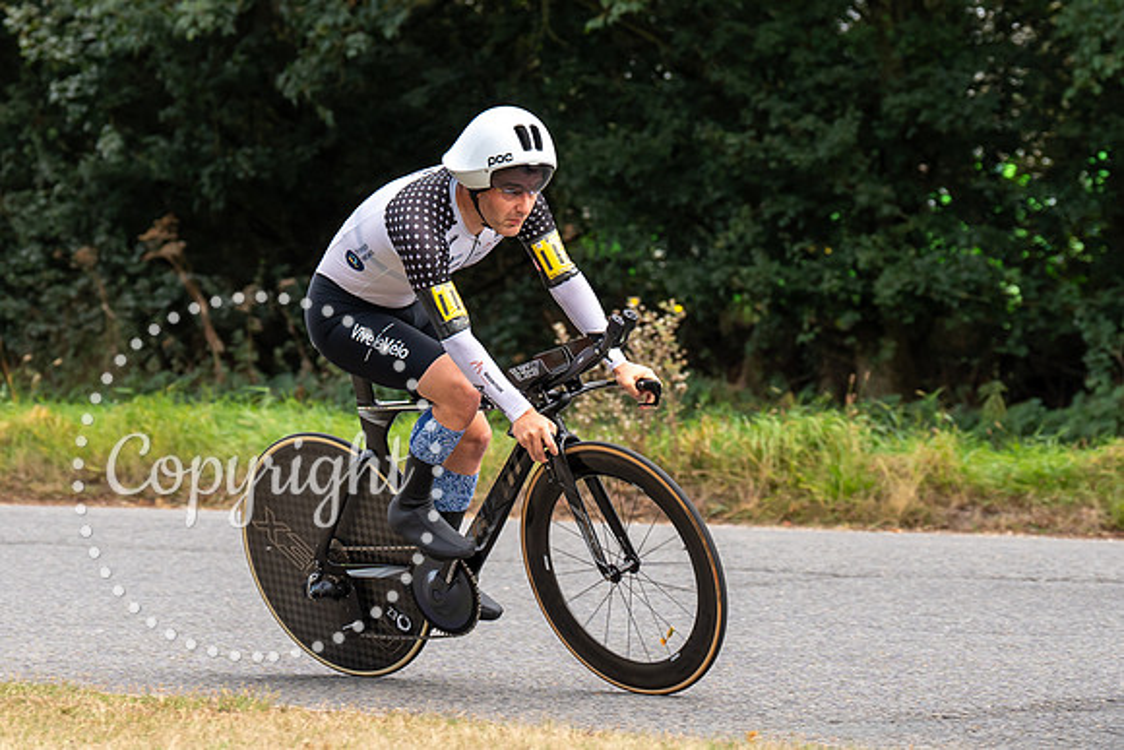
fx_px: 5091
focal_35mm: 163
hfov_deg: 12.6
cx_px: 514
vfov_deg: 8.4
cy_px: 302
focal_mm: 95
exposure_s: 1/1000
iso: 500
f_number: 4
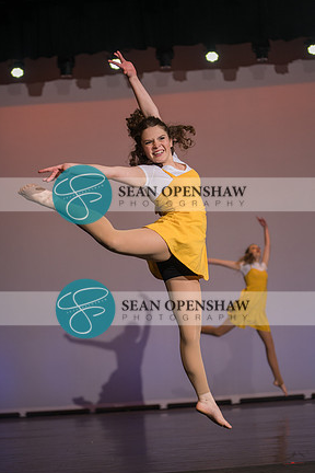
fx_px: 958
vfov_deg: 27.7
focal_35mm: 73
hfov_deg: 18.7
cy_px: 244
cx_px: 152
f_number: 2.8
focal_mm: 70
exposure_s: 1/500
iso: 500
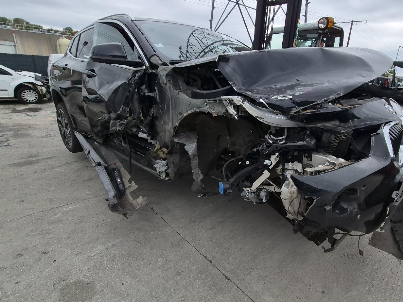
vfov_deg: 68.6
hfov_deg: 83.5
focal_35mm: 19
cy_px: 142
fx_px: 221
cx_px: 244
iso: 40
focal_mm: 1.74
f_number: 2.2
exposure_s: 1/588
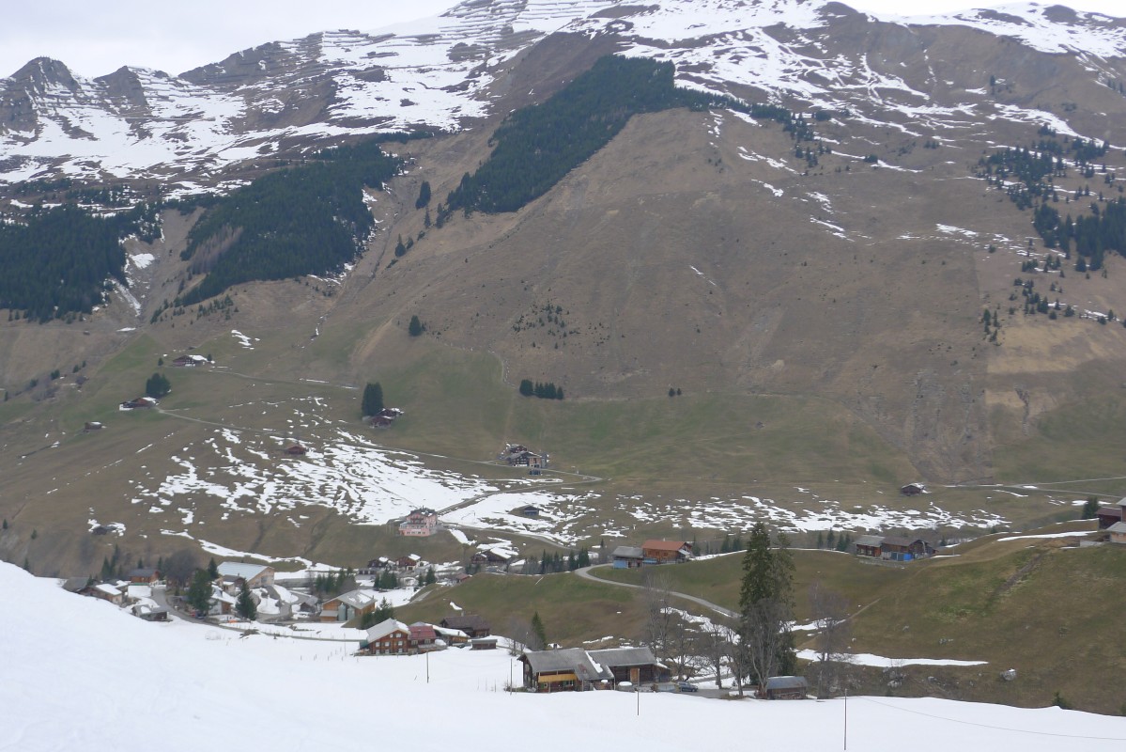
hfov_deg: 45.4
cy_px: 376
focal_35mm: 43
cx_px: 563
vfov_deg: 31.2
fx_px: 1345
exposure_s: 1/125
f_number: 2.8
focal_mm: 9.2
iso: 80
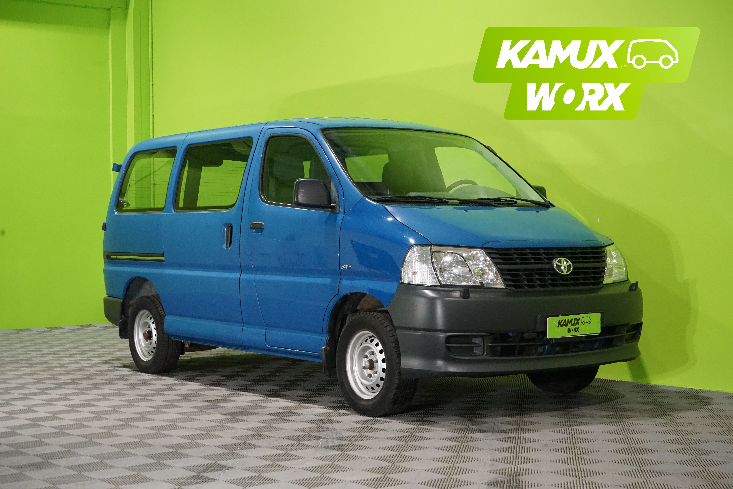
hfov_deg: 36.2
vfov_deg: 24.6
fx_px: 1120
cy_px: 244
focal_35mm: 55
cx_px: 366
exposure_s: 1/80
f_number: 10
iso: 6400
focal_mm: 55
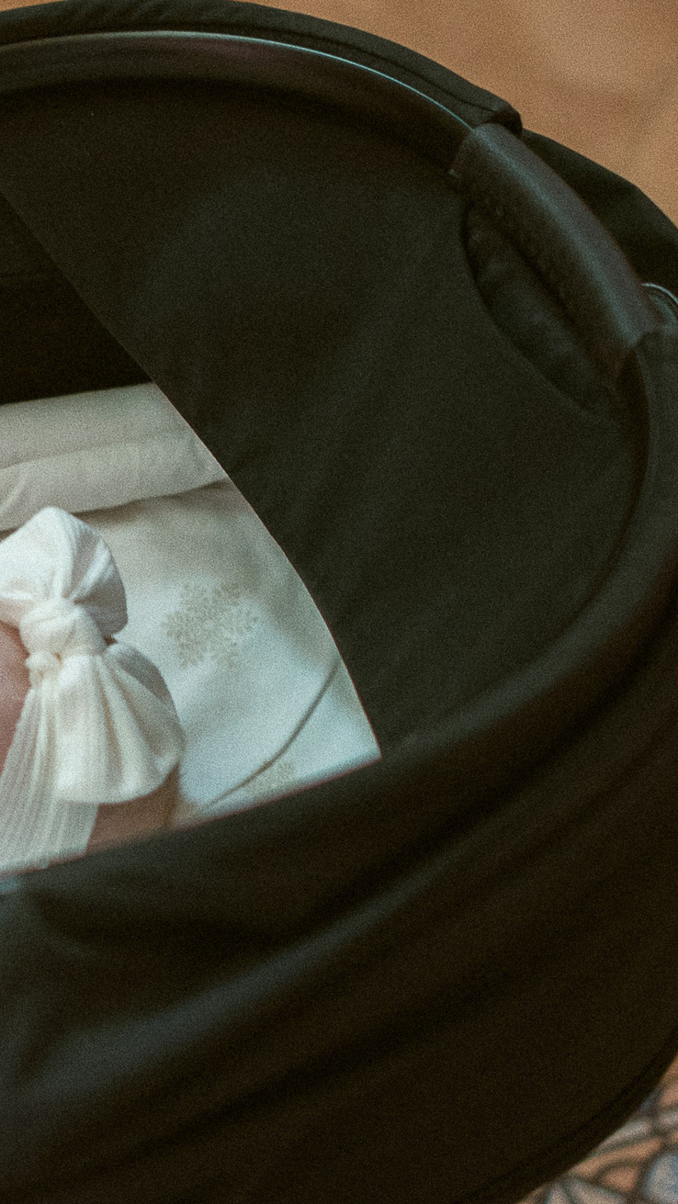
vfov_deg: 27.1
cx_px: -167
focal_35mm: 78
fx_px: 2491
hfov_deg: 14.9
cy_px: 448
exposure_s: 1/125
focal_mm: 28
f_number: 1.8
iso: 800
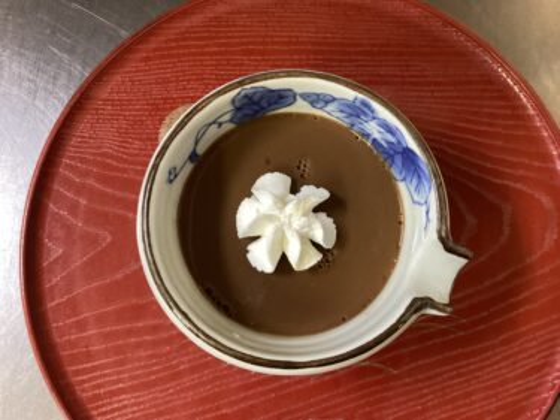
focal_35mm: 31
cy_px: 210
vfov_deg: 45.4
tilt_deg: -80.9
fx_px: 501
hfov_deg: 58.4
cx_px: 280
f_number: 2.4
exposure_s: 1/40
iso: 320
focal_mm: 3.3
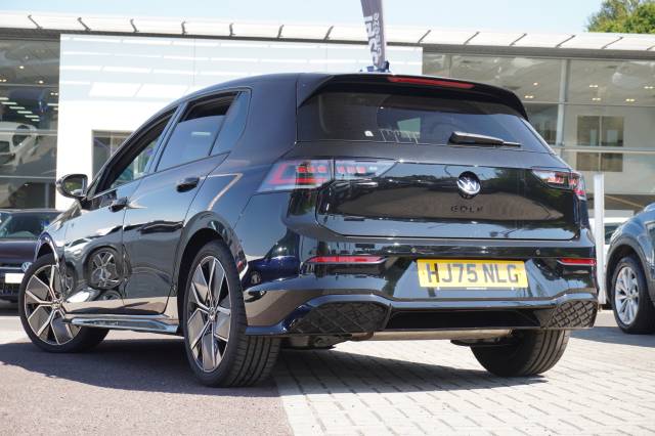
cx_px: 328
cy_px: 218
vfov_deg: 21.1
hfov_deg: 31.2
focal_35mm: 64
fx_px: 1173
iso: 125
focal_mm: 43
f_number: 5.6
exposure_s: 1/90
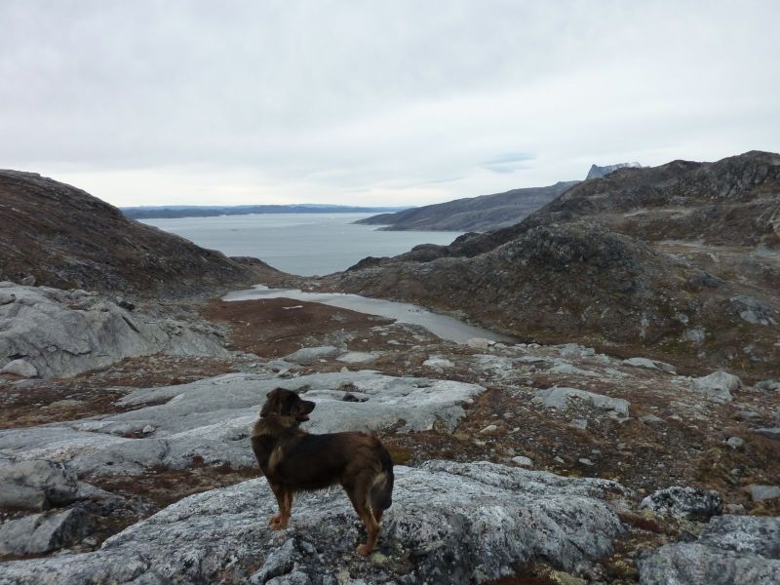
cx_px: 390
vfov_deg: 54.9
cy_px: 292
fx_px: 563
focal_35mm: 25
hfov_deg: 69.4
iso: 125
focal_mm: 4.1
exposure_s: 1/100
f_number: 3.5
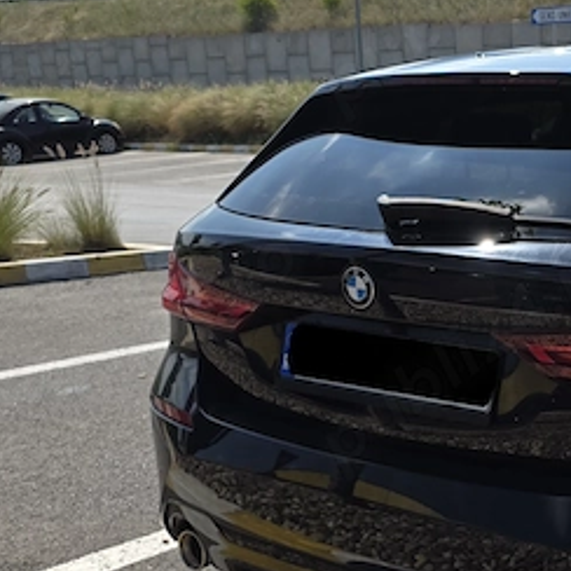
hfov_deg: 30.3
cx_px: 637
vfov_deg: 33.7
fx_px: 933
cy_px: 377
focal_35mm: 50
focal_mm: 6.3
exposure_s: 1/10000
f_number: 1.7
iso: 80
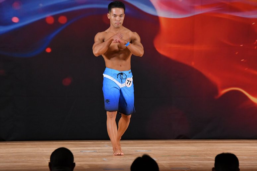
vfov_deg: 4.8
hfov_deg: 7.2
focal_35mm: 285
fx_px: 2034
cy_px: 86
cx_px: 128
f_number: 5.6
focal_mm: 190
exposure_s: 1/400
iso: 3200
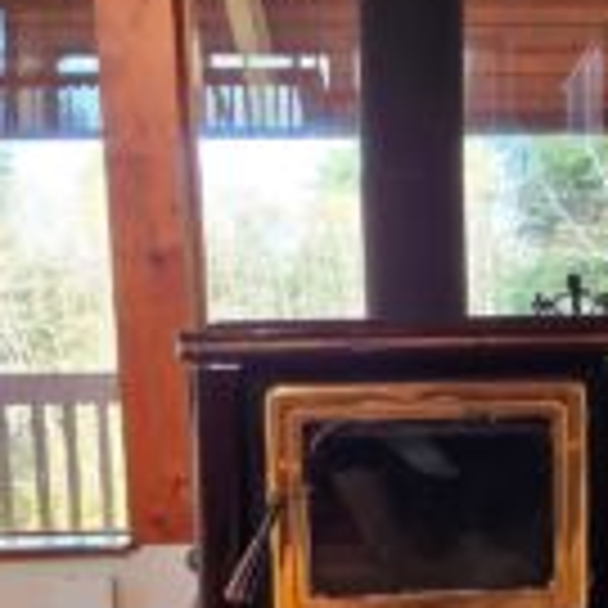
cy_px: 464
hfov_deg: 47.4
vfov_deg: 46.5
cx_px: 423
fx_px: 676
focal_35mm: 34
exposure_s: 1/60
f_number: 2.2
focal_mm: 2.2
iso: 80
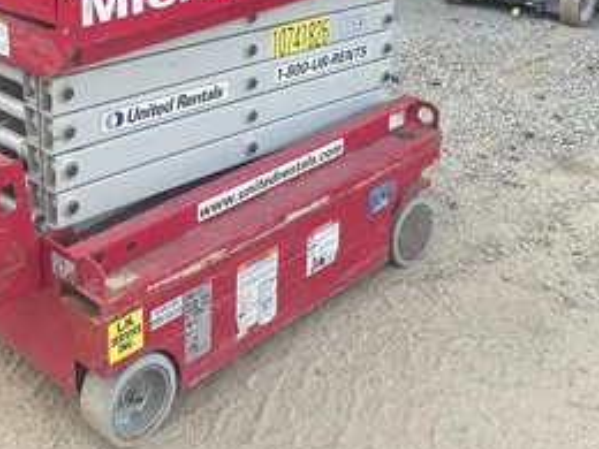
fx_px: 952
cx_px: 134
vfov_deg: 25.3
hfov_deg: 34.0
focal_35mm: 55
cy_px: -1
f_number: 1.6
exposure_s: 1/121
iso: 50
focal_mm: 4.2
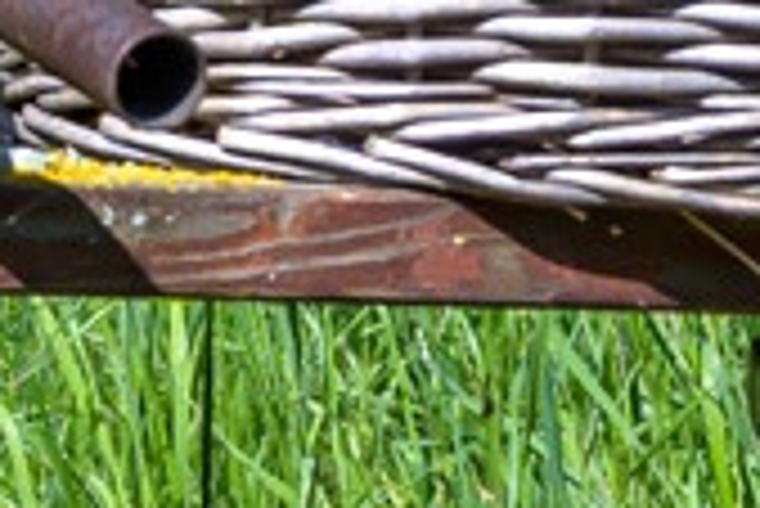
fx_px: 8315
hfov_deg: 5.2
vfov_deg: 3.5
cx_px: 247
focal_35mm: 394
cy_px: 1187
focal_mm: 37
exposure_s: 1/750
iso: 200
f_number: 8
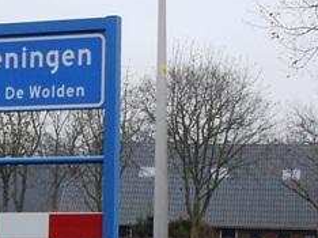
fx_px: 954
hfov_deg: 18.9
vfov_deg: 14.2
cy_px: 167
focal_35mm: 104
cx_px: 211
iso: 100
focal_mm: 7.9
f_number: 2.8
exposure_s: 1/125
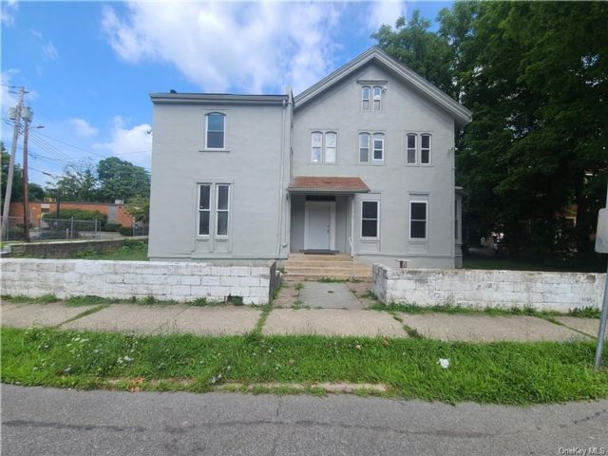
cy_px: 228
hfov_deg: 106.2
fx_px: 228
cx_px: 304
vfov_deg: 89.9
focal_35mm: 13
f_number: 2.2
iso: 50
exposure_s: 1/1096
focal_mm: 2.2
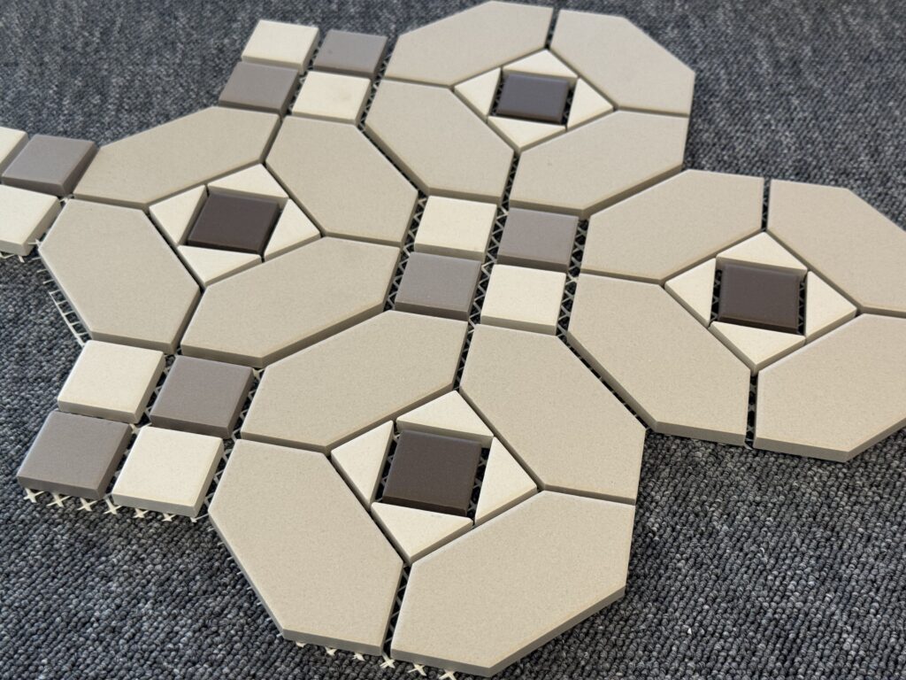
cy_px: 340
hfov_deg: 39.7
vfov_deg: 30.3
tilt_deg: -48.5
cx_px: 453
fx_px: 1256
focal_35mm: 48
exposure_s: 1/73
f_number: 1.78
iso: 100
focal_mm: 6.76
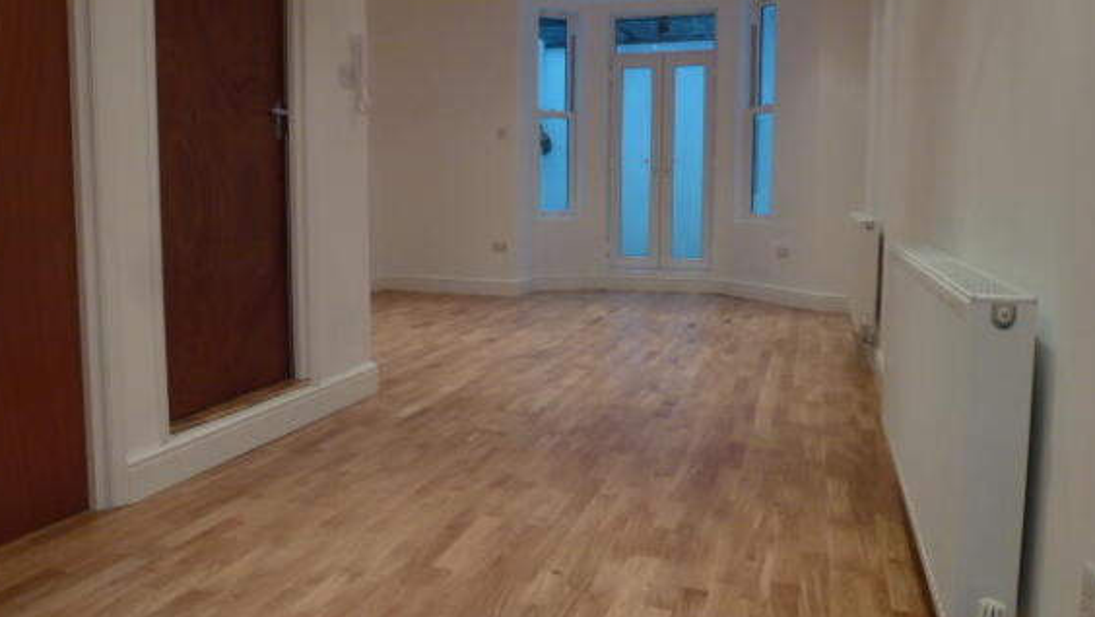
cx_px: 539
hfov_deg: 69.8
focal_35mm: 27
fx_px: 784
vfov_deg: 42.9
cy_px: 269
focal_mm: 4.3
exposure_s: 1/15
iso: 100
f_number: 3.3
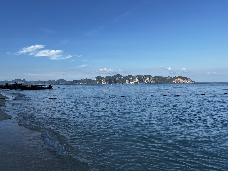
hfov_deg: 67.3
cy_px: 86
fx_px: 171
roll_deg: +0.8
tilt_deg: -0.9
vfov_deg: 53.1
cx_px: 114
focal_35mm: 26
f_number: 1.5
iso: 50
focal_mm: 5.7
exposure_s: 1/4444
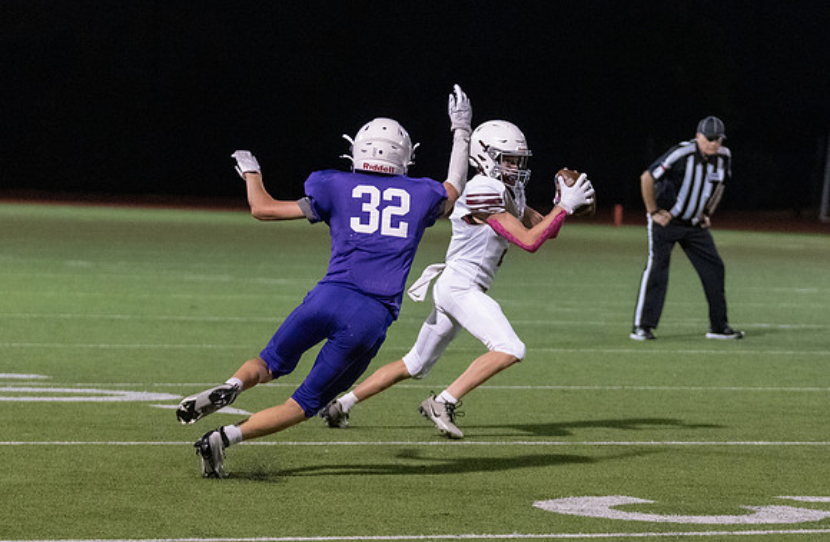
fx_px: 4779
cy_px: 337
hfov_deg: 9.9
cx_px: 466
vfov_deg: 6.5
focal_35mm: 209
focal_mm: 101
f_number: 2.8
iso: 6400
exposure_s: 1/1250
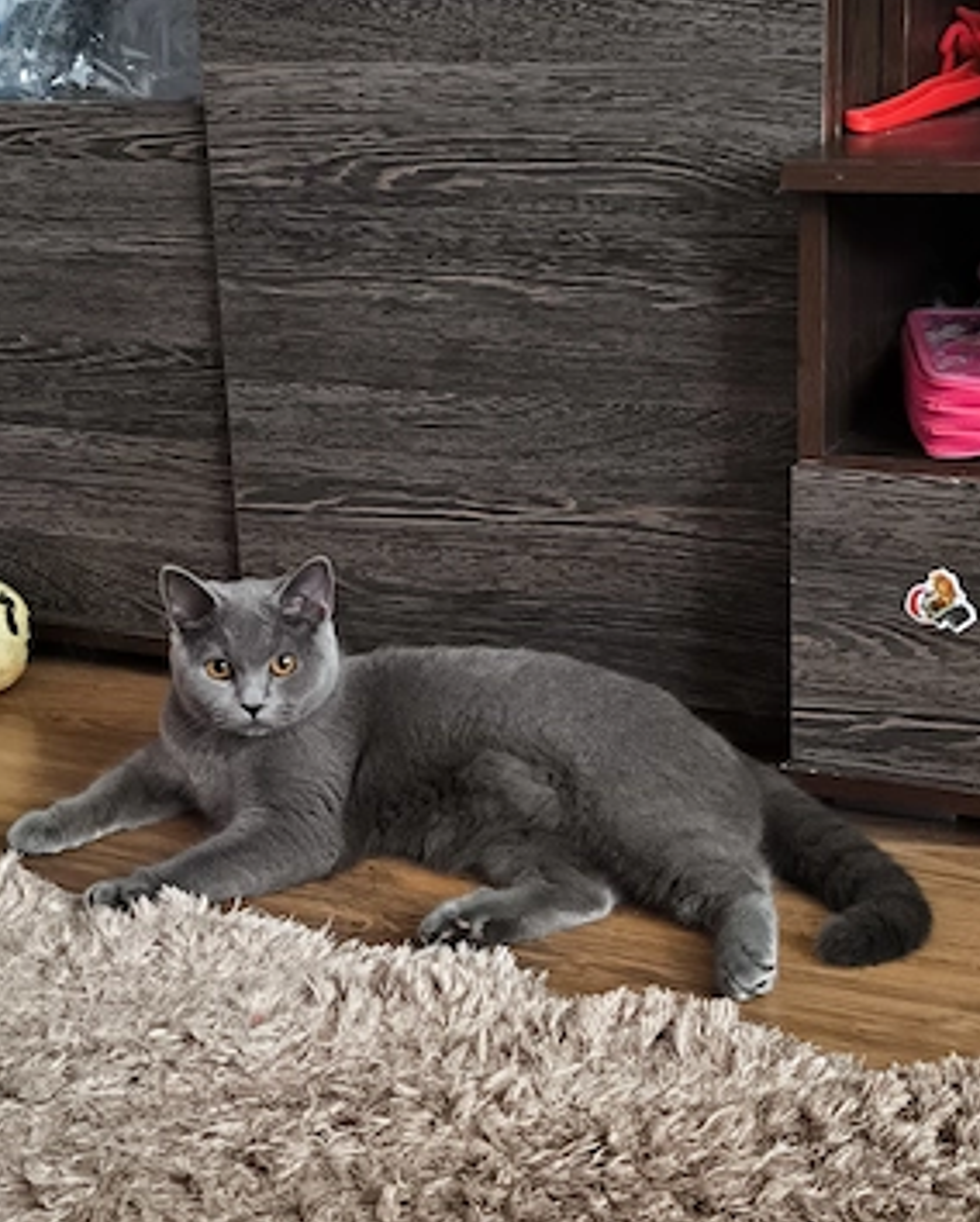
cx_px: 483
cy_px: 683
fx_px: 2353
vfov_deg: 29.1
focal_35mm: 65
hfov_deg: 23.5
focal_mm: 6.92
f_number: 1.9
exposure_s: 1/20
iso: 2000
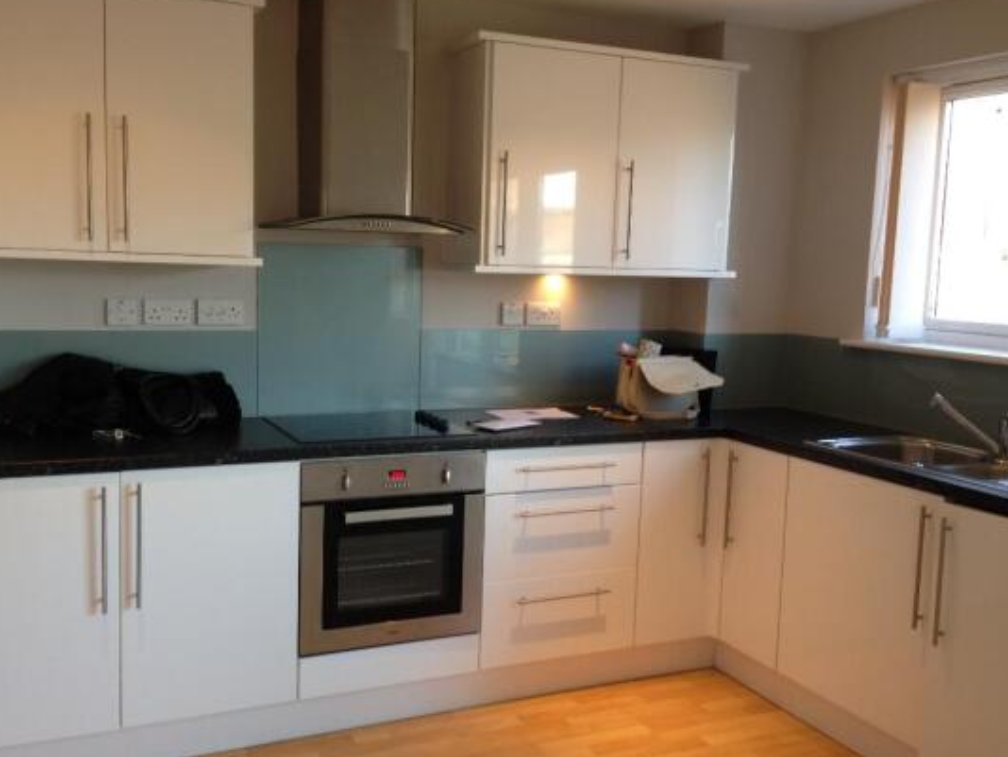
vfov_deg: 39.7
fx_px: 1049
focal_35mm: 36
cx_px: 477
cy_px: 386
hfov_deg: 51.3
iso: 50
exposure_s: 1/24
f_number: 2.4
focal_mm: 4.12
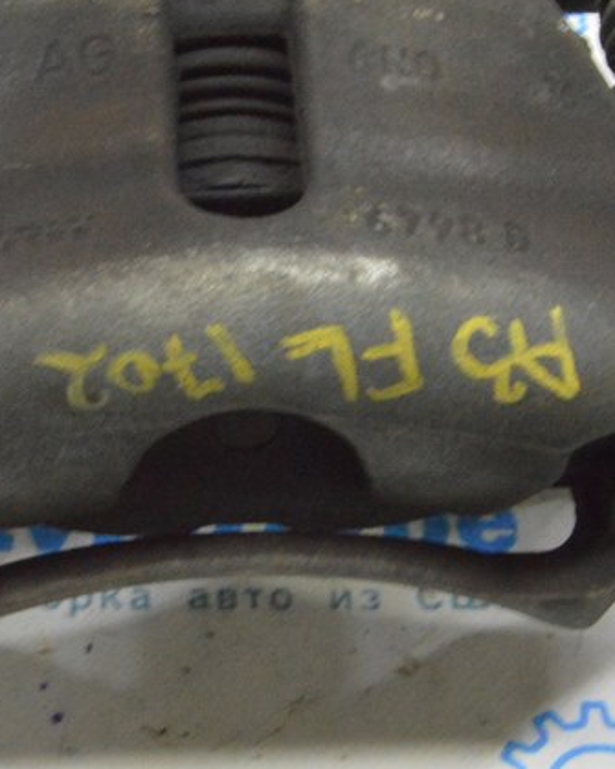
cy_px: 251
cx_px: 178
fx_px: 2504
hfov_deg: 14.0
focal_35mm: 110
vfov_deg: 17.4
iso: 6400
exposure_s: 1/15
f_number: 20
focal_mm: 32
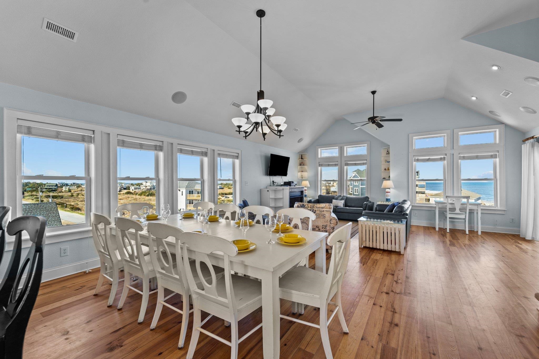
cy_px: 180
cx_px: 270
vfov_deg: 81.2
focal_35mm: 14
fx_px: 210
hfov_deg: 104.3
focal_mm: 14
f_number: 8
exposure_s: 1/8
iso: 100
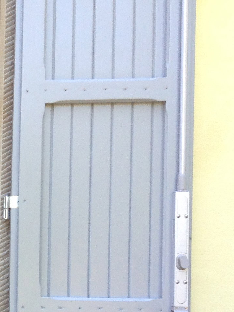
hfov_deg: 14.7
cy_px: 263
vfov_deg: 21.7
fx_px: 802
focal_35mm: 89
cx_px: -174
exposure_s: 1/120
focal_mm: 3.3
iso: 50
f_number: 2.4
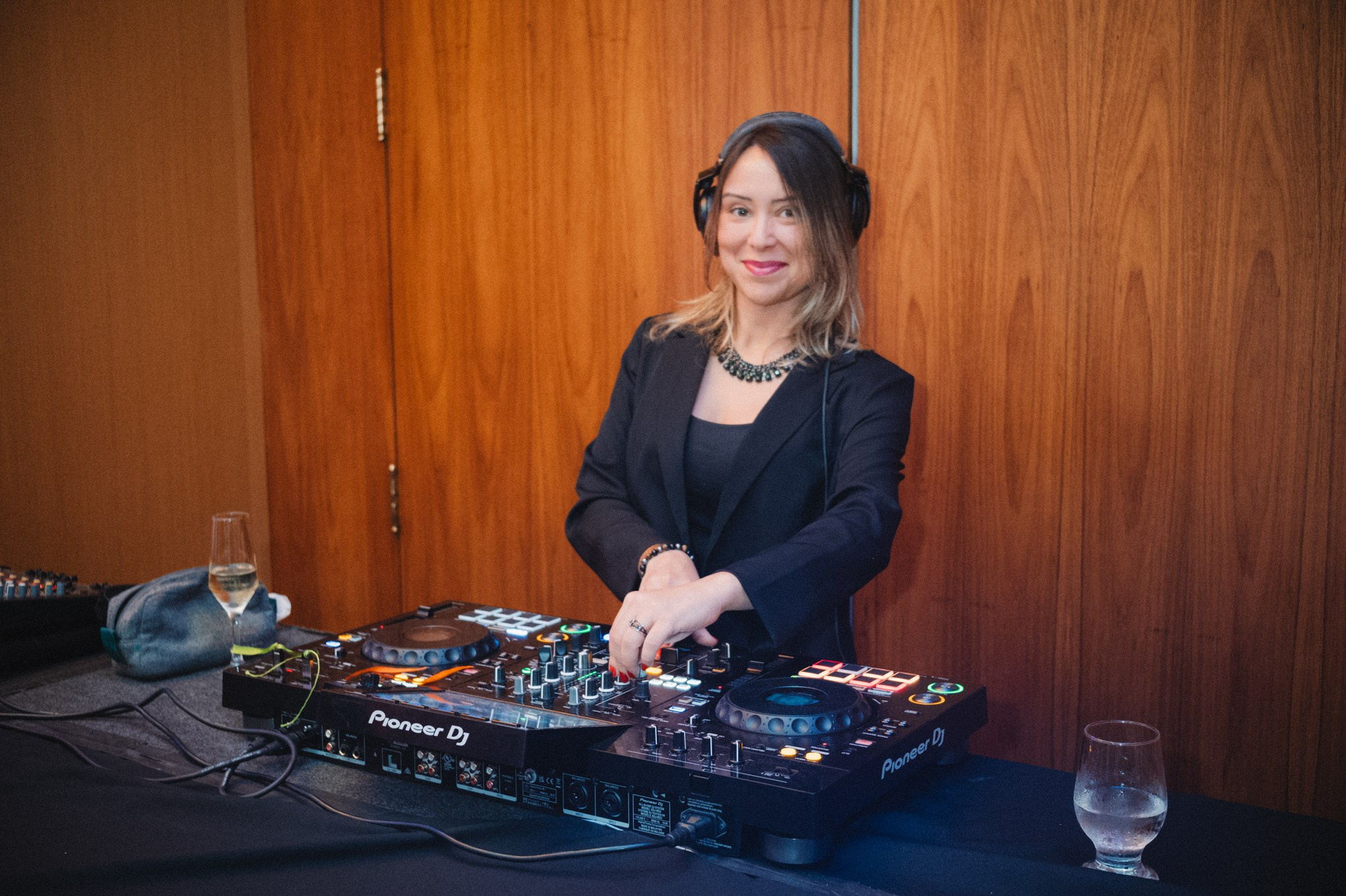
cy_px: 448
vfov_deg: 32.4
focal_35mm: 41
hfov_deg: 47.1
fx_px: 1544
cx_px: 673
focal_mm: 27
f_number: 3.2
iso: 3200
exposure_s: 1/80
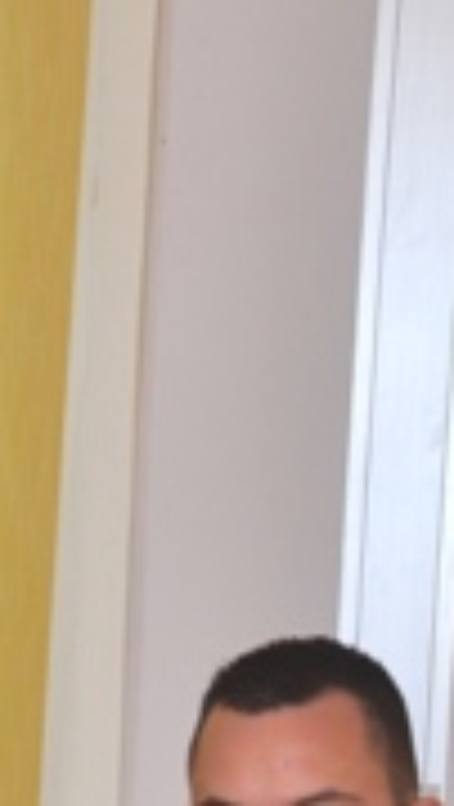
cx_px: -616
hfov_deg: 7.3
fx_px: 3352
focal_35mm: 157
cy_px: 914
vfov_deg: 13.4
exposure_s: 1/60
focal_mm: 28
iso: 500
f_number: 6.3
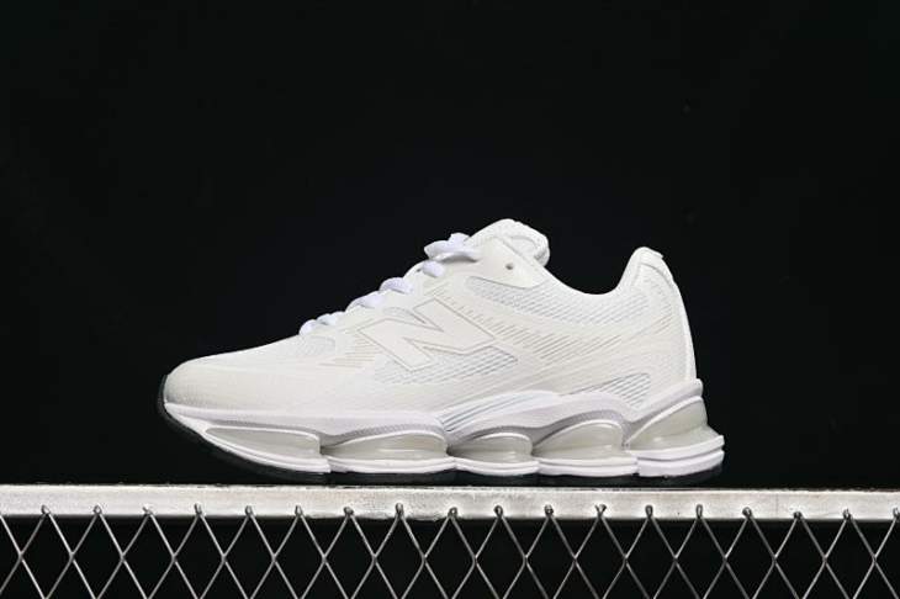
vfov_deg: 18.2
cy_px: 300
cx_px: 450
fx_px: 1874
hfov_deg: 27.0
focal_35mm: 75
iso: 160
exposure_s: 1/60
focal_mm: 50
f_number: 6.3
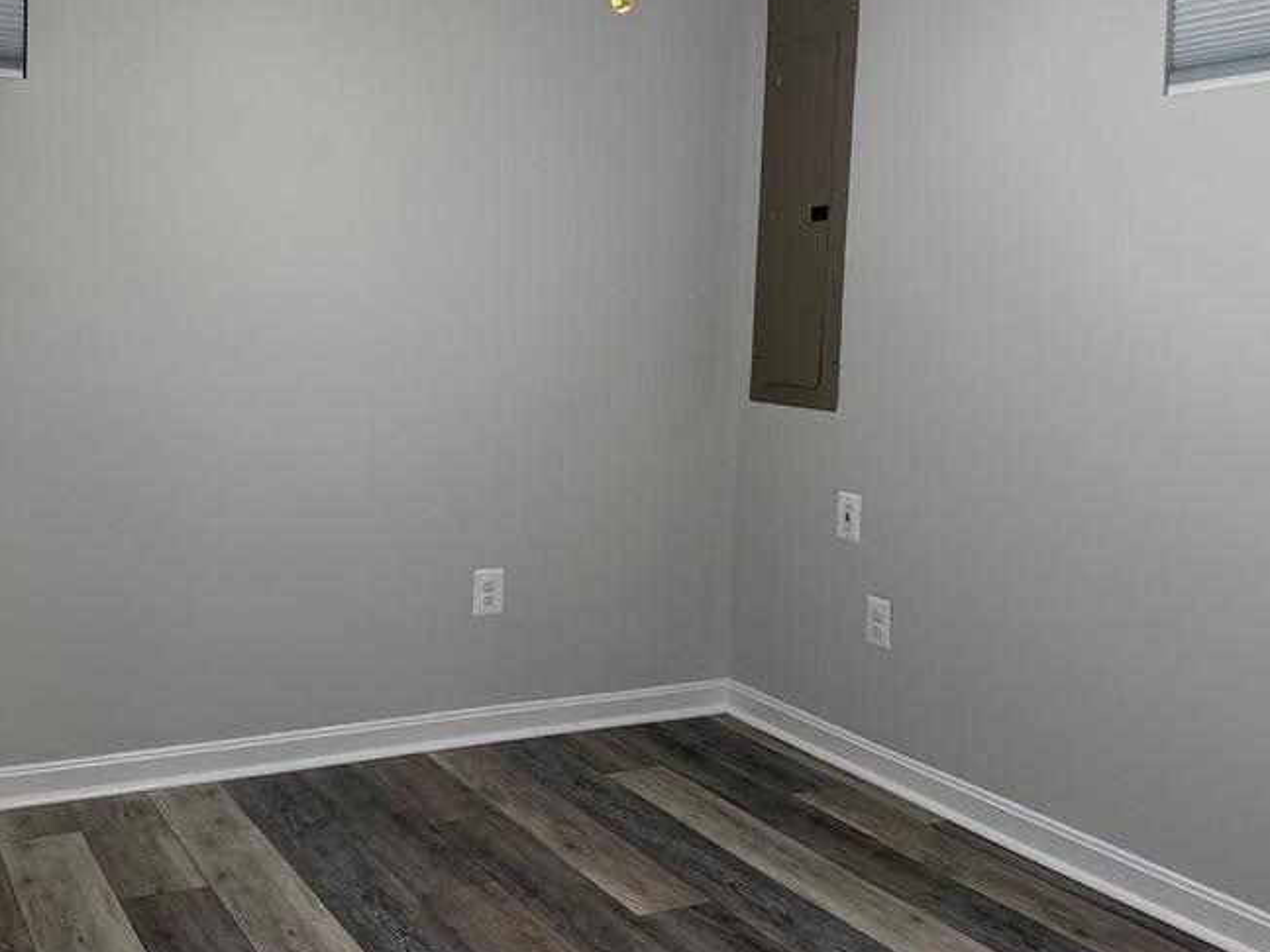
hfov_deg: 48.8
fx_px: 1394
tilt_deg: -3.8
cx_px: 532
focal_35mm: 38
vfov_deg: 37.6
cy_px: 377
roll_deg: -1.4
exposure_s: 1/120
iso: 250
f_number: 1.78
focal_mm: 6.76
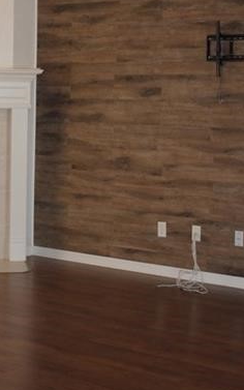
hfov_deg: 15.7
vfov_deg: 24.7
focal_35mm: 83
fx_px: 882
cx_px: 64
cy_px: 112
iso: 200
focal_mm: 20
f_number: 3.8
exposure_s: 1/20
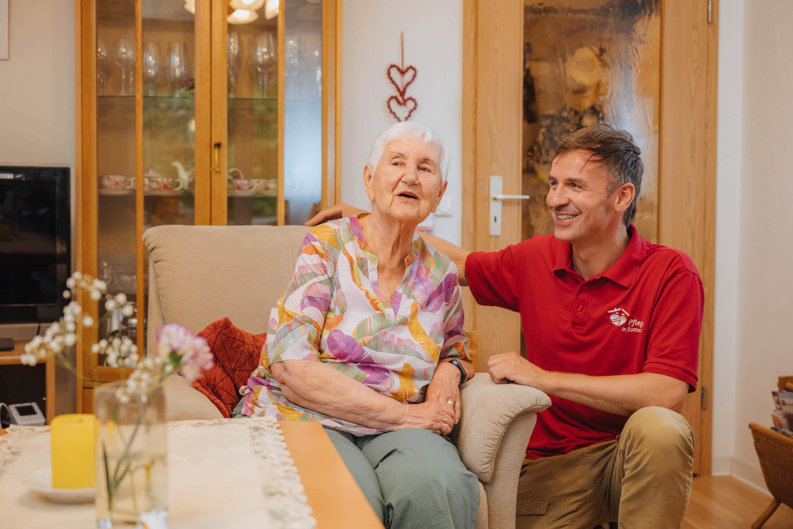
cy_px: 264
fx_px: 1057
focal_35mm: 48
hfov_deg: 41.1
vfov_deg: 28.1
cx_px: 396
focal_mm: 48
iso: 1000
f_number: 3.5
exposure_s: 1/60
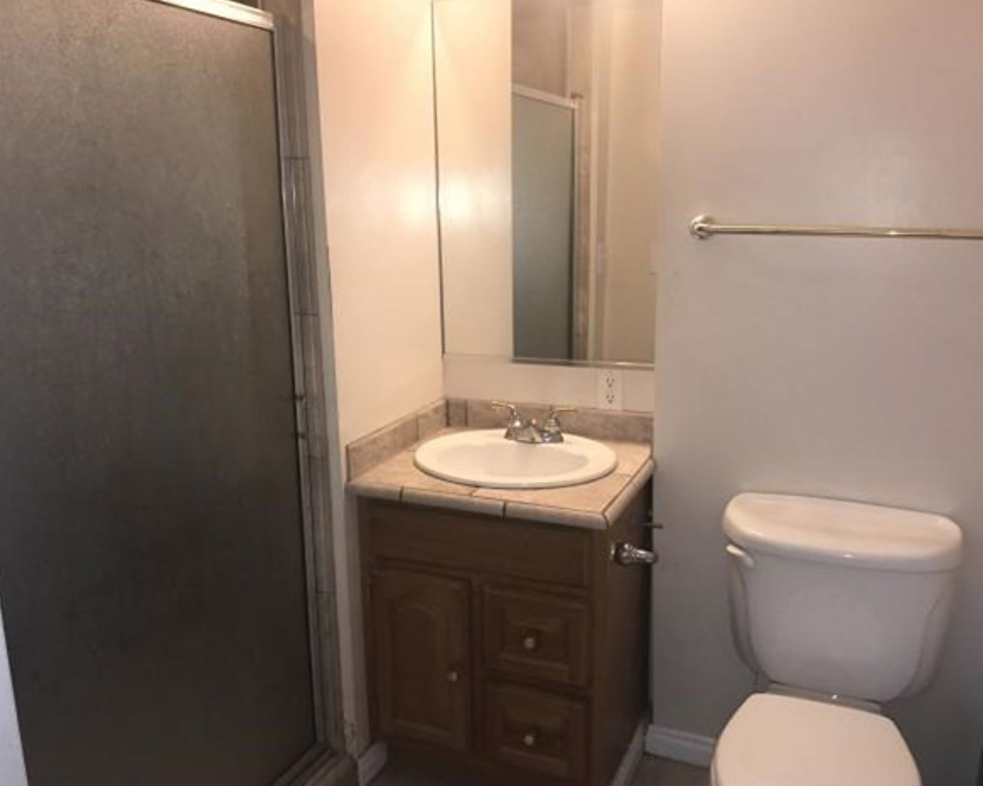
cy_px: 398
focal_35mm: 30
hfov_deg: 58.8
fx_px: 872
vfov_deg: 48.5
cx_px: 506
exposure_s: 1/41
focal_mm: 3.99
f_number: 1.8
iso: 20
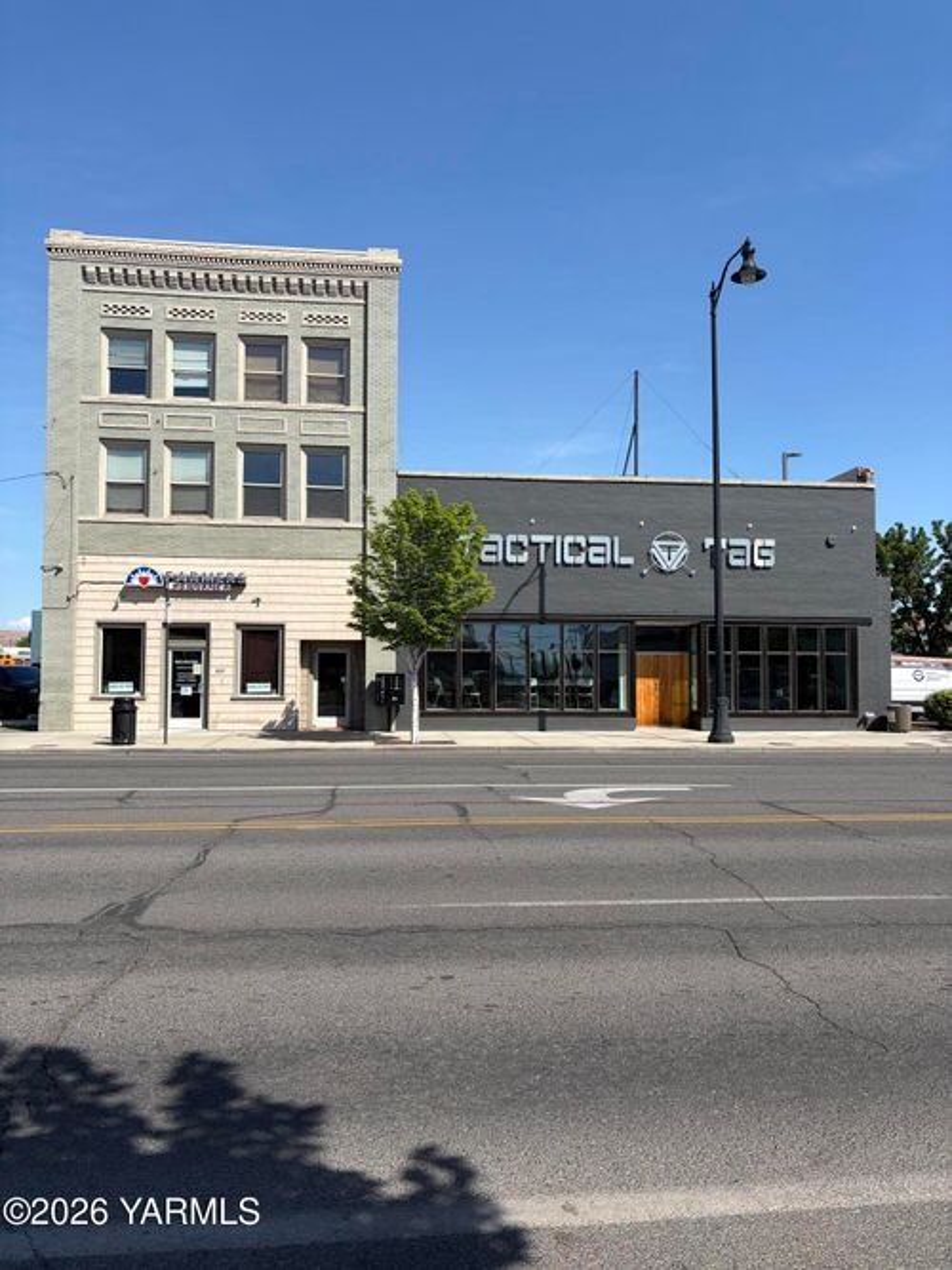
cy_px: 635
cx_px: 476
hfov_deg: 53.0
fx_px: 954
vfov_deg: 67.3
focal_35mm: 26
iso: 50
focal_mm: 5.96
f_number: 1.6
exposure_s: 1/3125
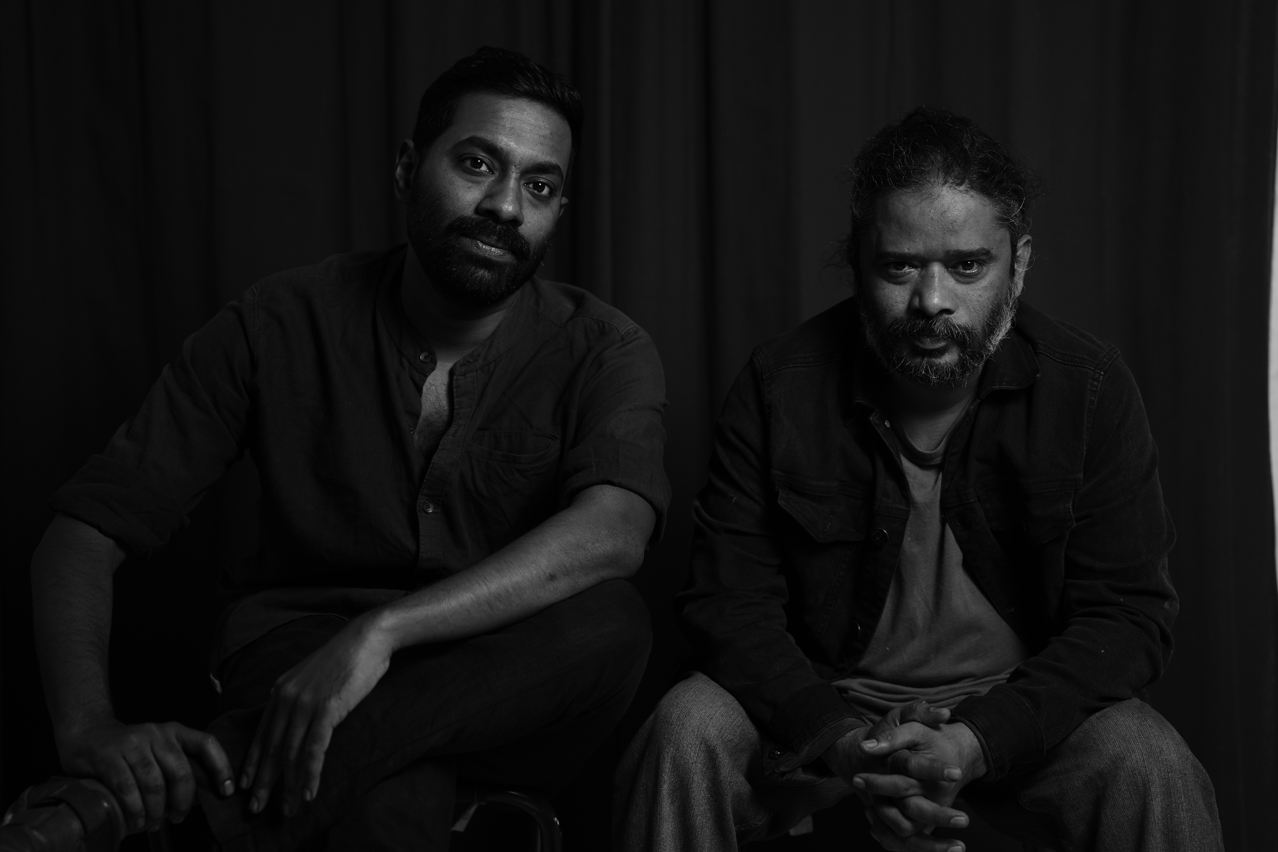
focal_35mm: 64
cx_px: 639
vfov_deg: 21.2
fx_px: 2272
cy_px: 426
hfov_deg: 31.4
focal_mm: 64
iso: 400
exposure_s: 1/125
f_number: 2.8
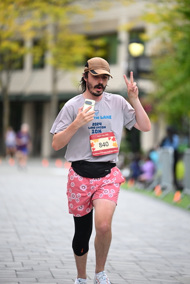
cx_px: 95
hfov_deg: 6.9
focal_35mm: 200
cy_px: 142
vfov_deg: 10.3
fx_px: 1582
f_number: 2.8
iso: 800
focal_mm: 200
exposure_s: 1/2000
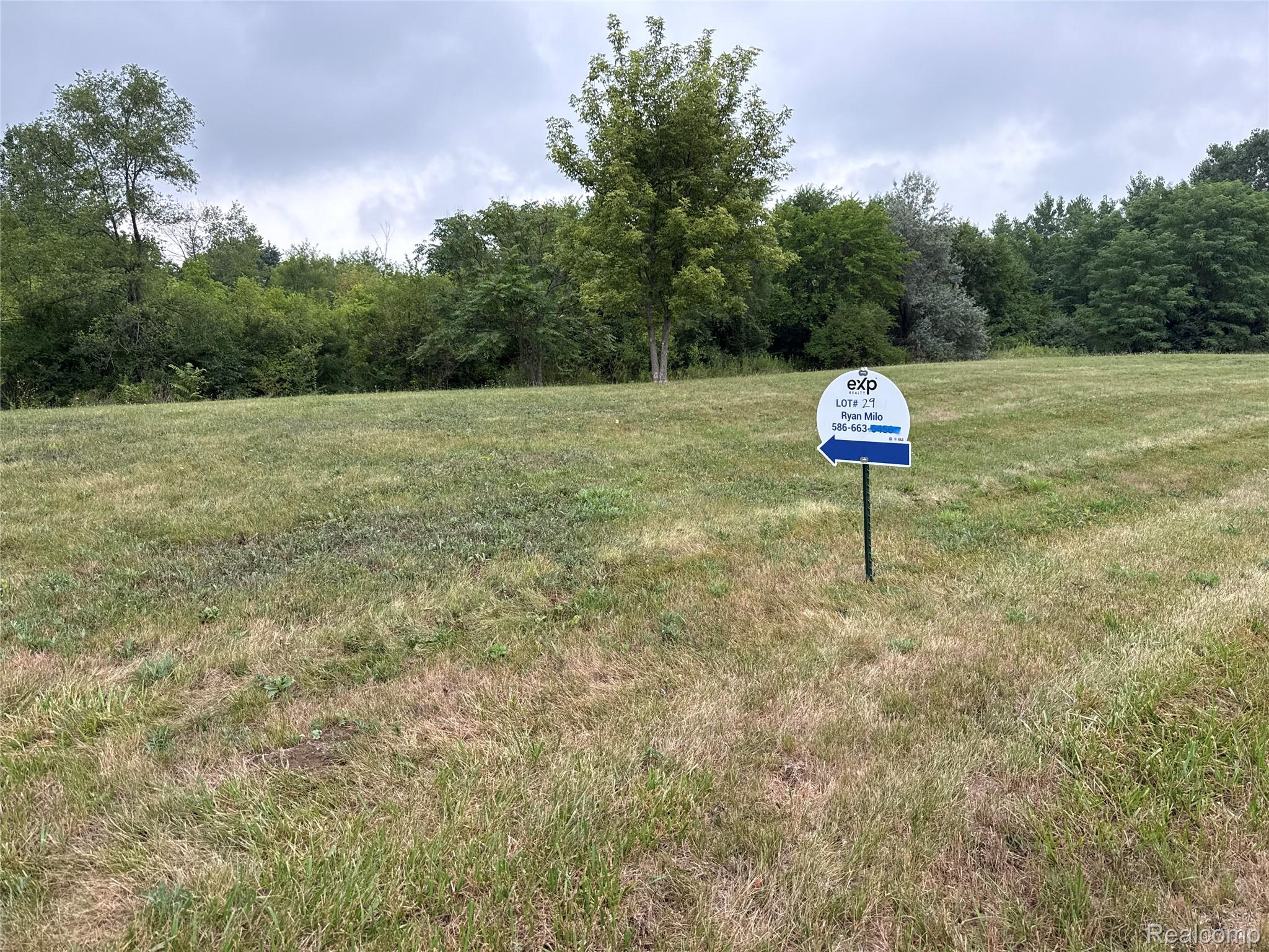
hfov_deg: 71.6
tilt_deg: -7.2
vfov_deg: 56.8
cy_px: 476
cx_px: 634
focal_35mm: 24
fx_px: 880
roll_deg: +0.2
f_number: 1.78
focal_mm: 6.76
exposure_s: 1/559
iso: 100
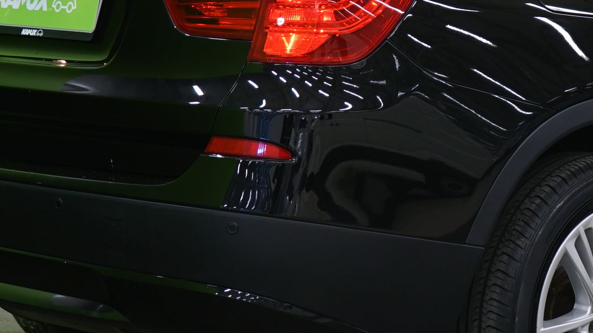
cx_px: 603
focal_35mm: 153
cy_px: 9
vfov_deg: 7.9
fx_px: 2405
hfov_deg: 13.8
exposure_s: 1/8
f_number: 4.5
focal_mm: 47
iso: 400
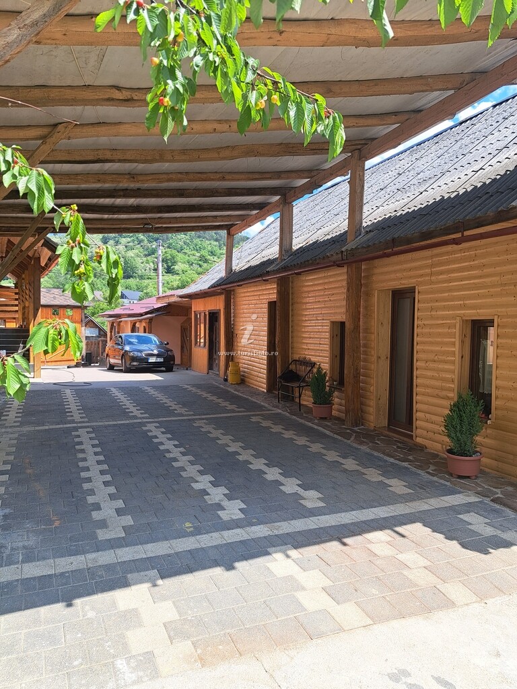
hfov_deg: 56.8
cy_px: 344
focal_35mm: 24
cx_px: 258
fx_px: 478
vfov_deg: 71.6
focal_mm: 5.23
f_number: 1.8
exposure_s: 1/552
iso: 50
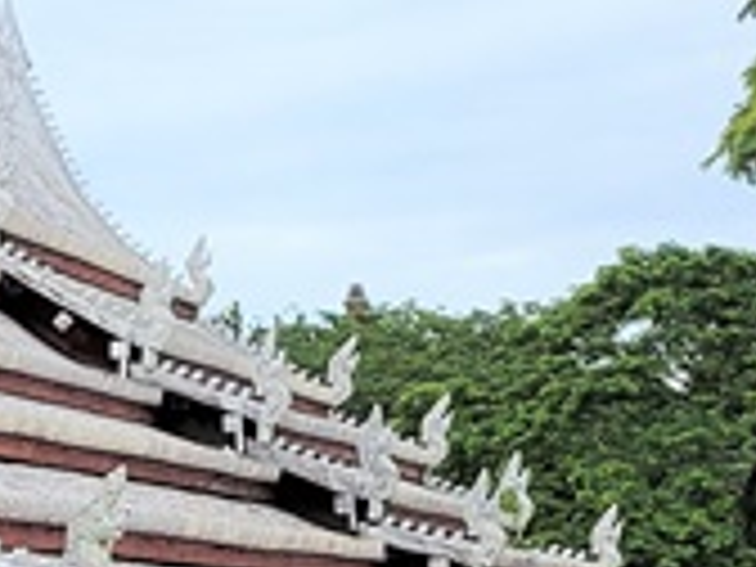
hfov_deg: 11.1
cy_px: 279
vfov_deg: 9.6
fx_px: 3385
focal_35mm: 155
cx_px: -958
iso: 40
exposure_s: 1/2767
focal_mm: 5.4
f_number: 1.8
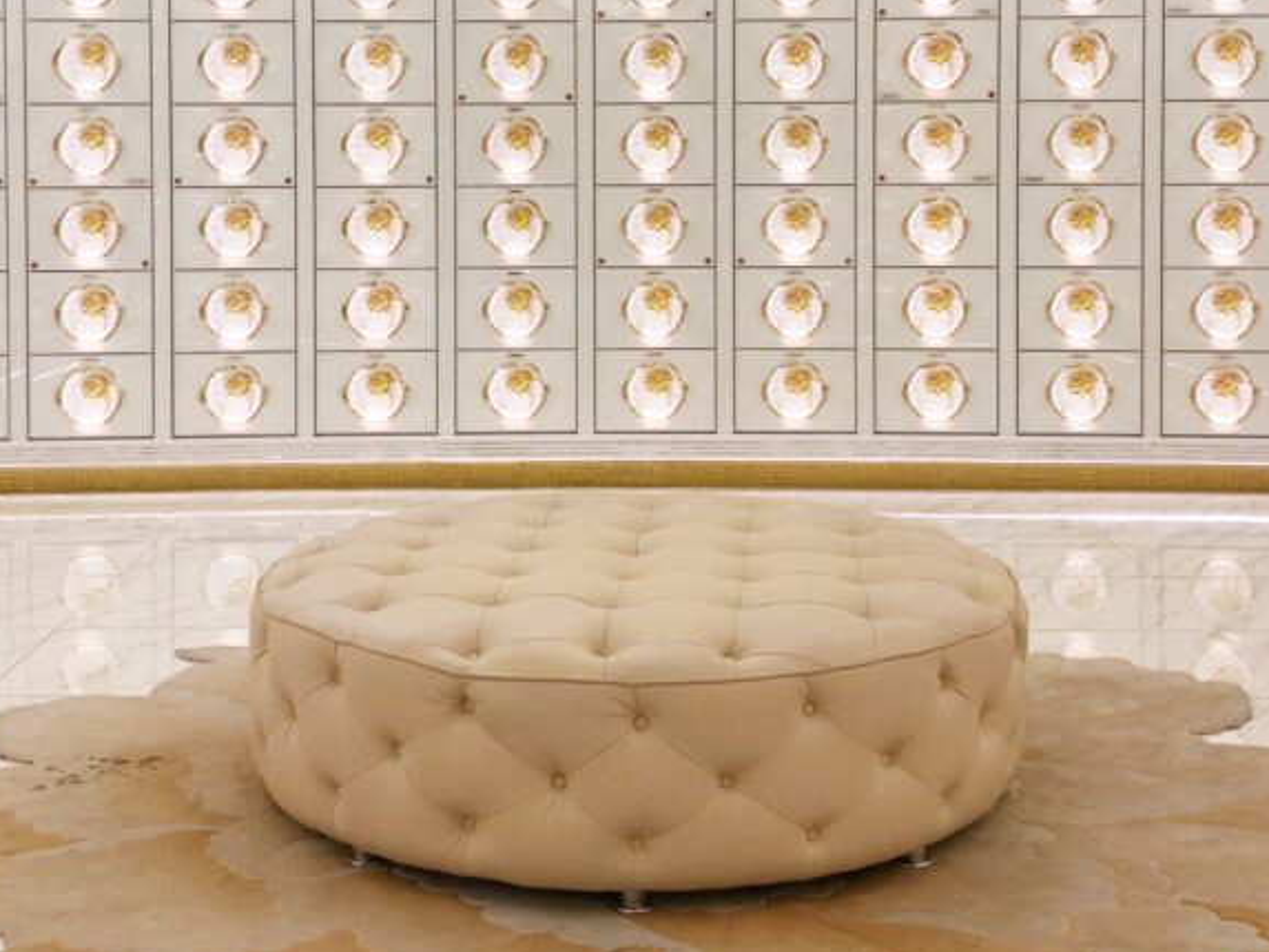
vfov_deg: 28.6
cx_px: 618
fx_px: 1833
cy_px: 204
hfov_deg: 38.2
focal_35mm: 50
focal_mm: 4
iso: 25
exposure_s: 1/50
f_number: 1.8
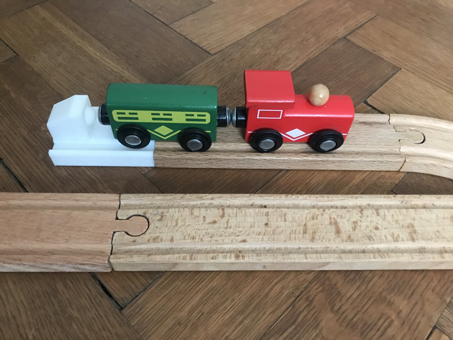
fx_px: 366
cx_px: 226
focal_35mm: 28
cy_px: 170
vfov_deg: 49.8
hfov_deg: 63.4
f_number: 1.8
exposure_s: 1/14
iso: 100
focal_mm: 3.99
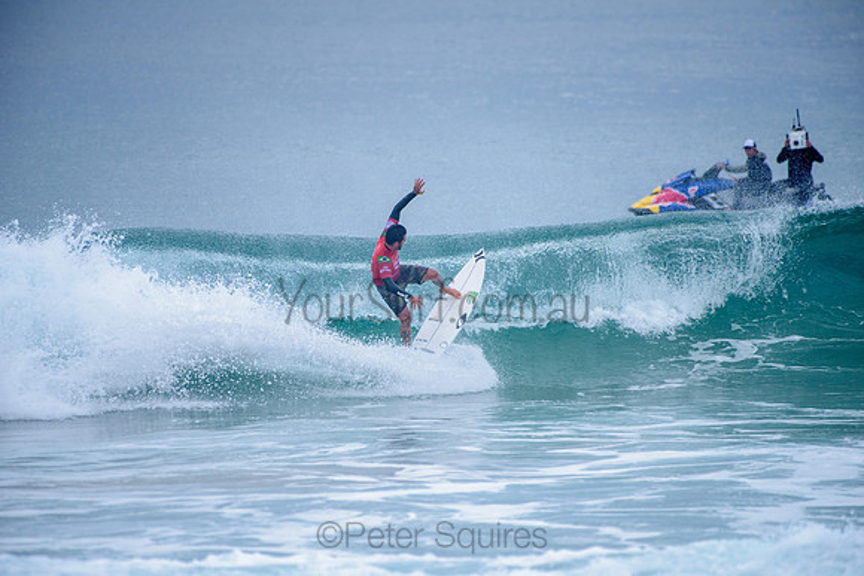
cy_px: 288
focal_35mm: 500
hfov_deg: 4.1
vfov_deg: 2.8
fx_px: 12002
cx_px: 432
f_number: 5.6
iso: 320
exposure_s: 1/2000
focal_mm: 500
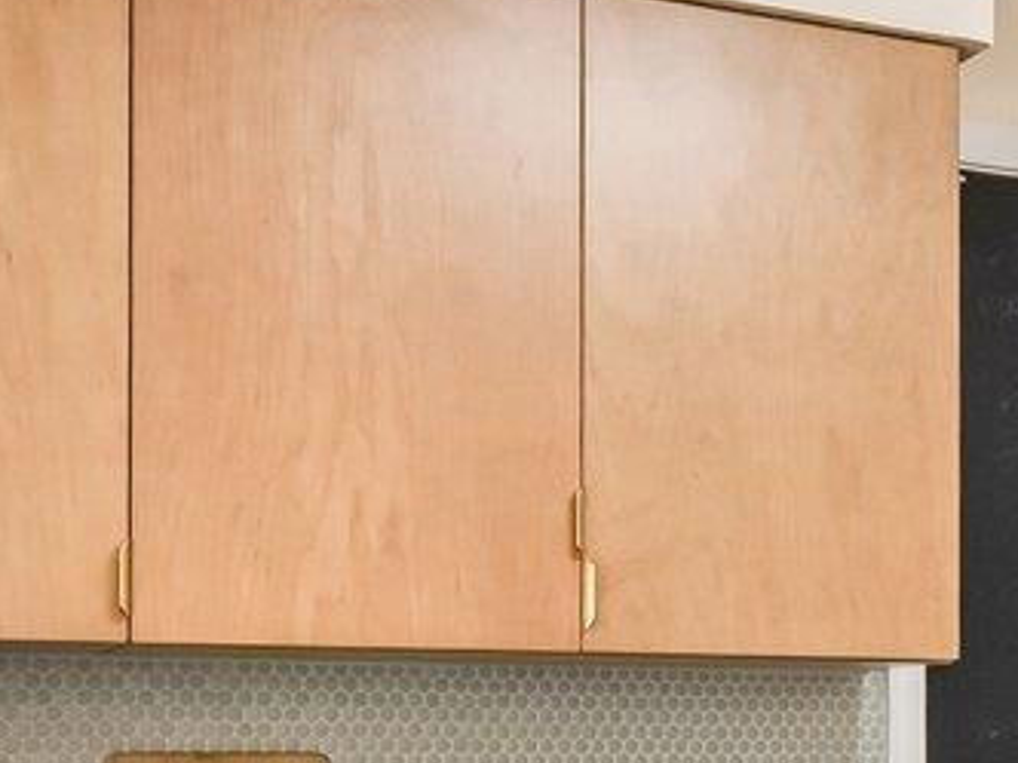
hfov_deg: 21.1
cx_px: 1361
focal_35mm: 83
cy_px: 771
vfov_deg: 17.4
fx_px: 2441
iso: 720
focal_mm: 14
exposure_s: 1/15
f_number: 8
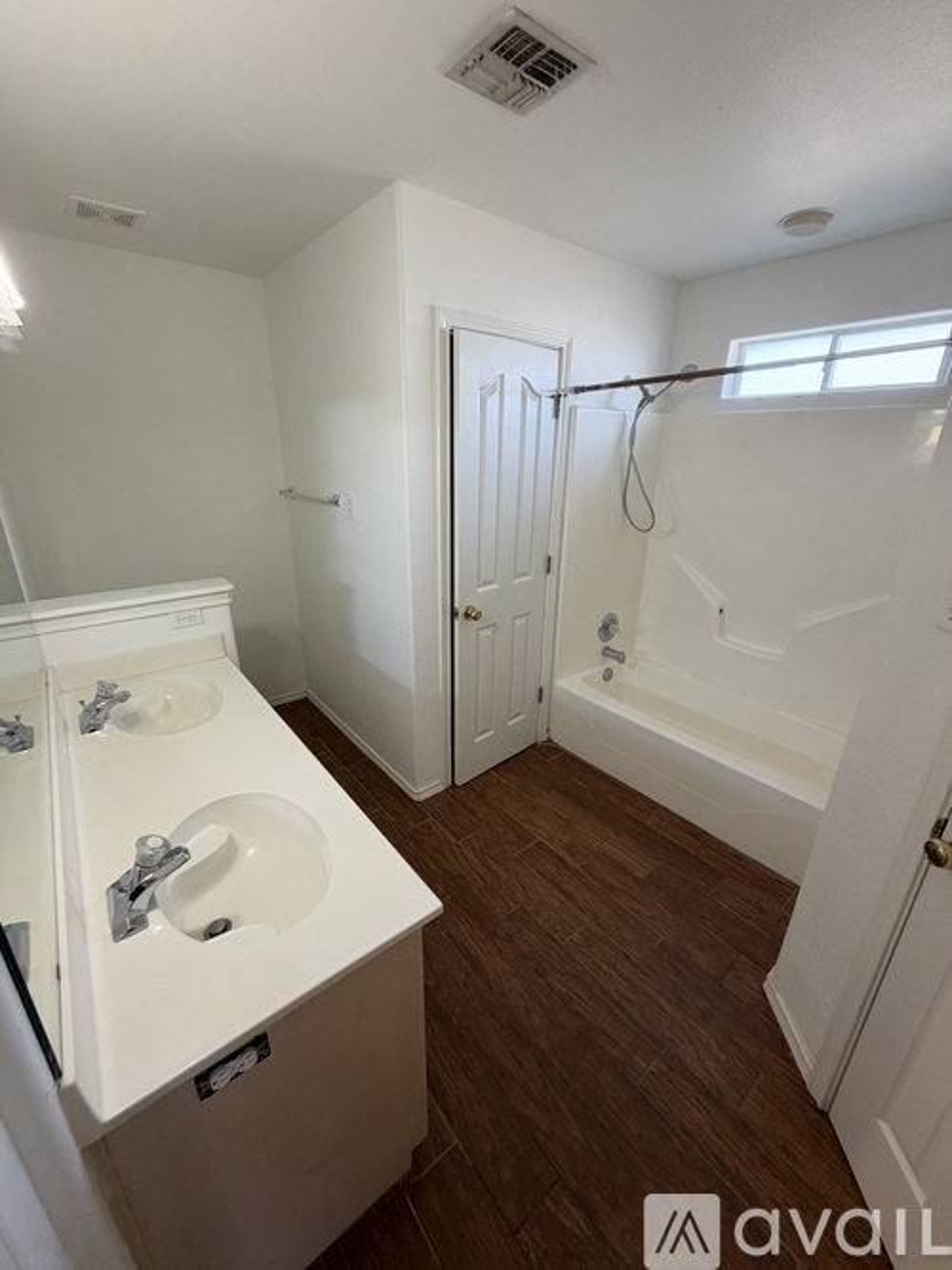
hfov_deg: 85.7
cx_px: 476
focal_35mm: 14
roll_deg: -0.3
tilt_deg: -19.5
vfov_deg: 102.1
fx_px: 514
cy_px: 635
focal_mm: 2.22
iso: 200
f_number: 2.2
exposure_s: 1/60
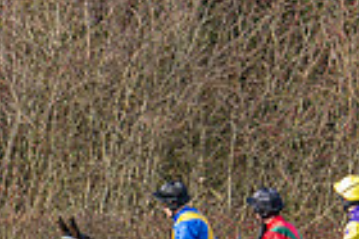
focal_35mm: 3346
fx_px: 33328
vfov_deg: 0.4
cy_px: 463
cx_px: 147
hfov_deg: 0.6
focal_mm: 400
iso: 800
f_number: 4.5
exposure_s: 1/1250
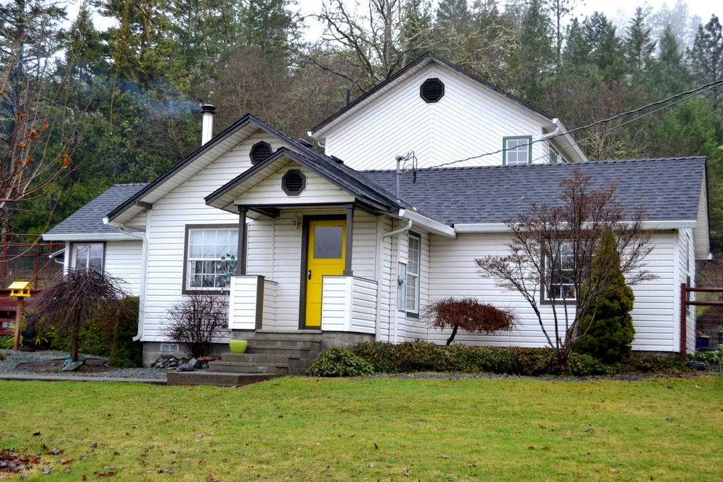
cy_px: 241
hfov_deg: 41.1
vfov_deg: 28.1
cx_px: 362
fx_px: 964
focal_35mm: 48
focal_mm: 32
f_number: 5.6
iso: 360
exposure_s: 1/125
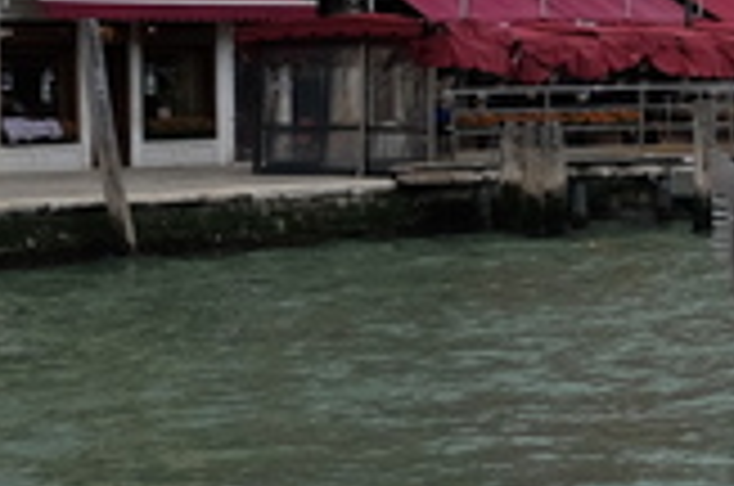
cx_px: 1432
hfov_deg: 11.0
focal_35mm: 172
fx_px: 3500
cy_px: 61
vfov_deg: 7.9
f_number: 2.8
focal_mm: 23
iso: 200
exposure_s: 1/250
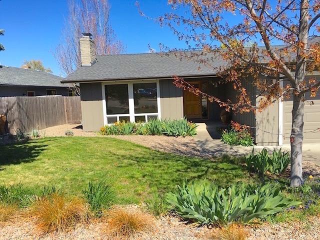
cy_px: 120
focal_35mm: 29
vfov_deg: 48.2
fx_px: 268
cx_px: 160
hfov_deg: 61.7
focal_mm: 4.15
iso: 25
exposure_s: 1/1083
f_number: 2.2
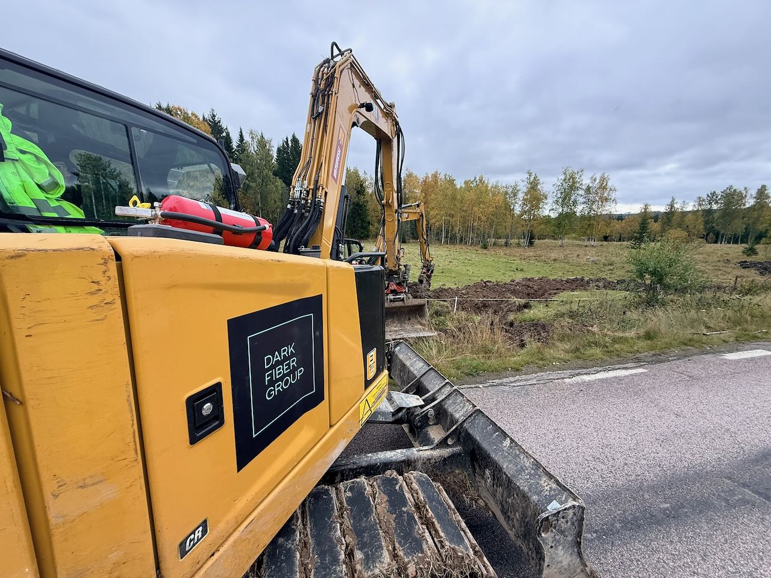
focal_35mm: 14
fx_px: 312
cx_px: 386
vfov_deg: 85.7
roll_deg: -0.4
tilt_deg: -10.8
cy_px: 289
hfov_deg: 102.1
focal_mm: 2.22
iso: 64
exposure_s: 1/223
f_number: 2.2
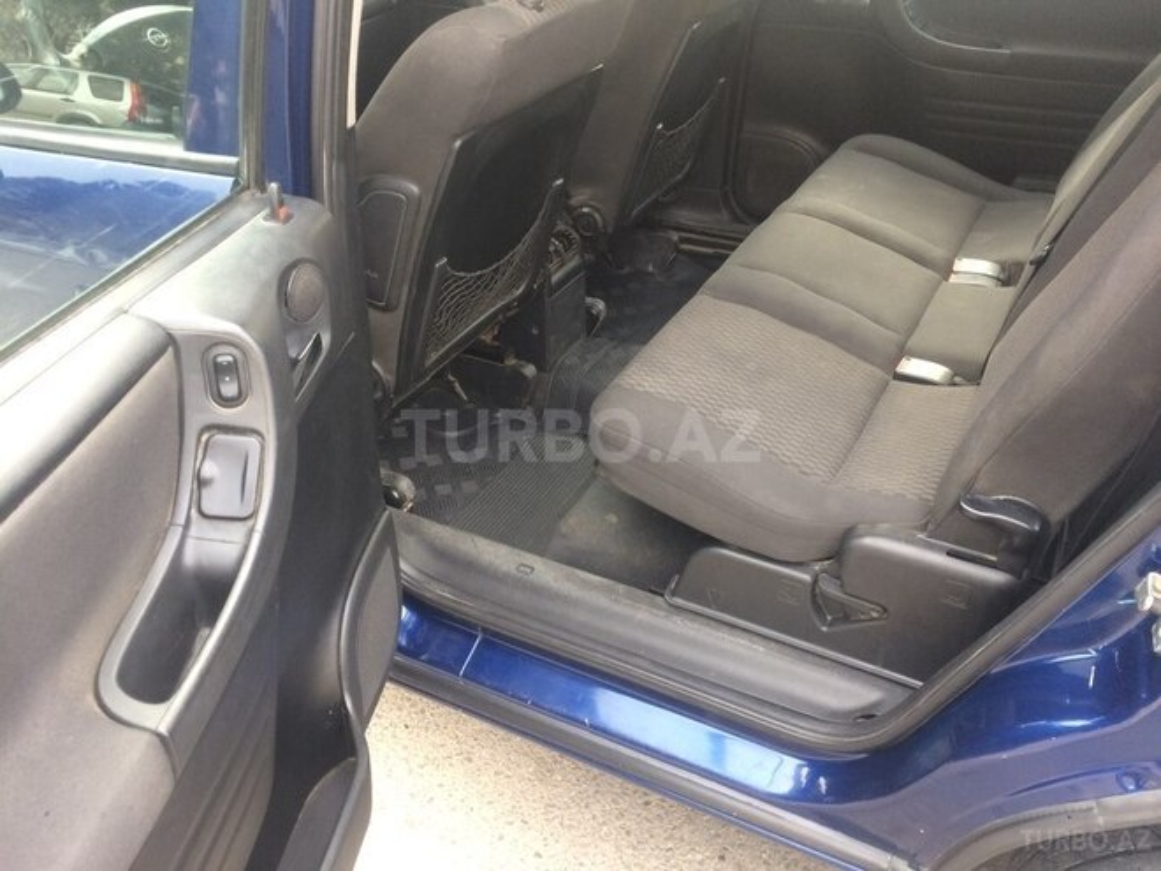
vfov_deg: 48.2
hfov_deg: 61.7
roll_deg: +2.5
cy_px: 436
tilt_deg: -37.1
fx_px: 973
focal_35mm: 29
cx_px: 580
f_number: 2.2
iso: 40
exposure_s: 1/33
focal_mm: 4.15
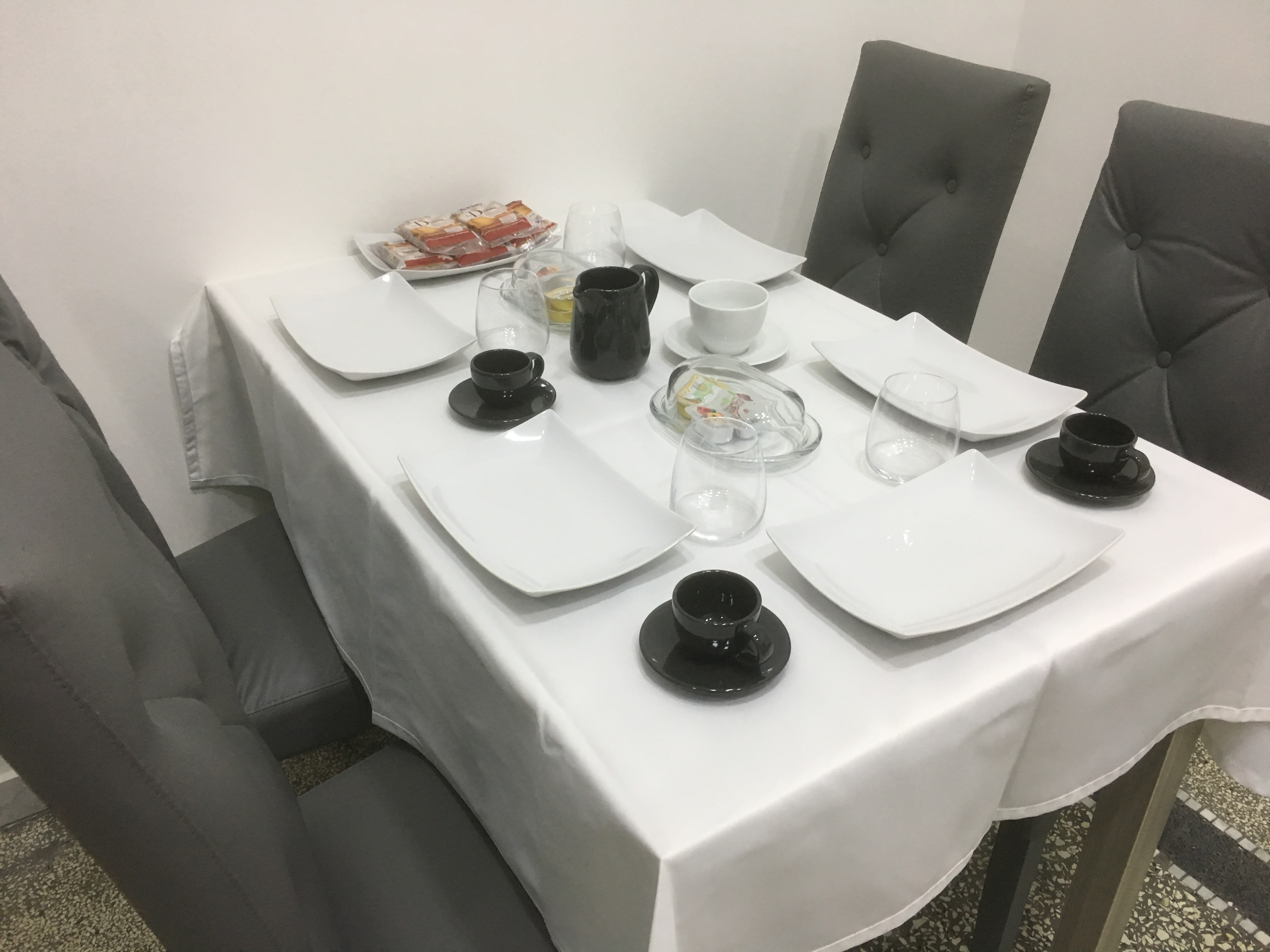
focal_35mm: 29
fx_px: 1064
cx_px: 635
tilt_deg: -31.1
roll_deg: -0.2
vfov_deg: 48.2
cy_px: 476
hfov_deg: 61.7
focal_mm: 4.15
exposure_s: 1/33
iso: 125
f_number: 2.2
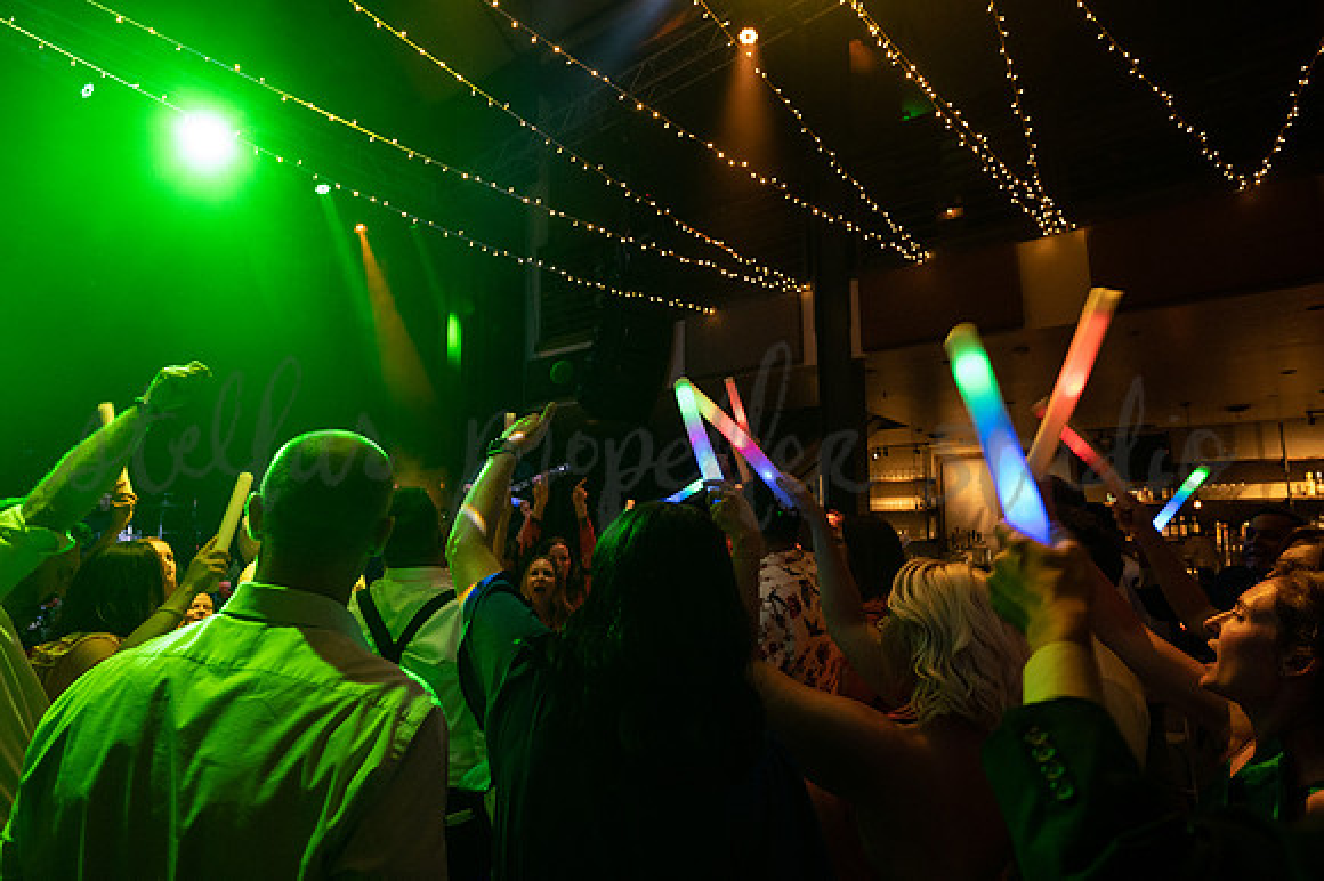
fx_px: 717
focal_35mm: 20
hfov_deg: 85.5
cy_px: 440
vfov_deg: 63.2
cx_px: 662
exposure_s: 1/100
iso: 5000
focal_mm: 19.5
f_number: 4
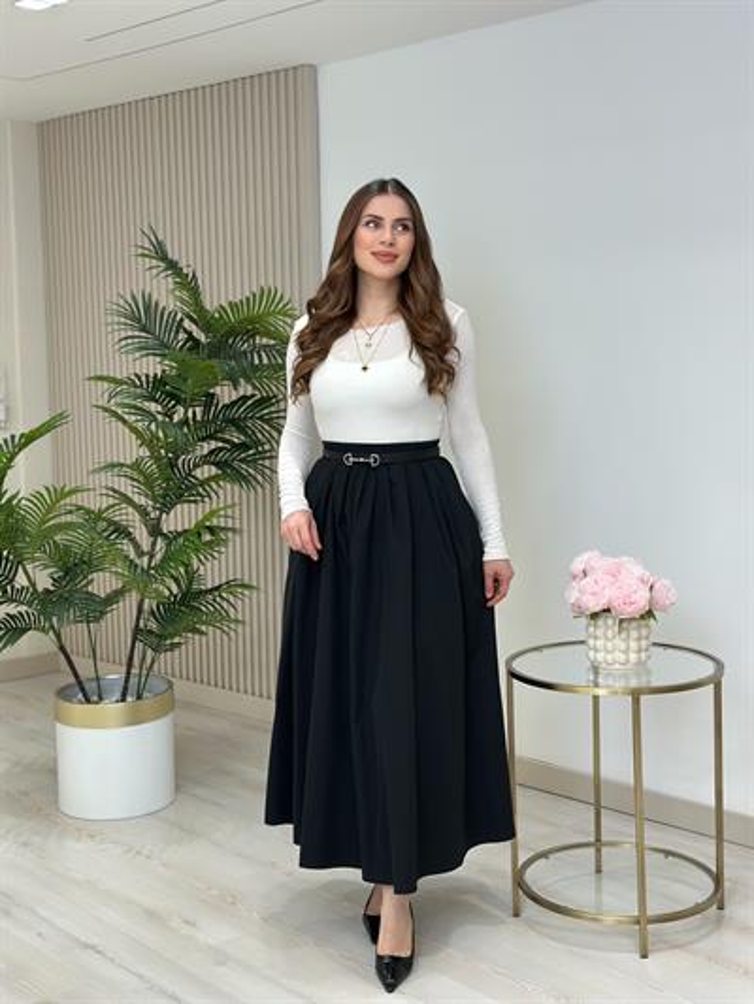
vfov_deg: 39.6
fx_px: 1393
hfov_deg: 30.3
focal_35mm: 48
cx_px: 377
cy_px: 502
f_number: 1.78
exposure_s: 1/219
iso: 80
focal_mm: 6.86
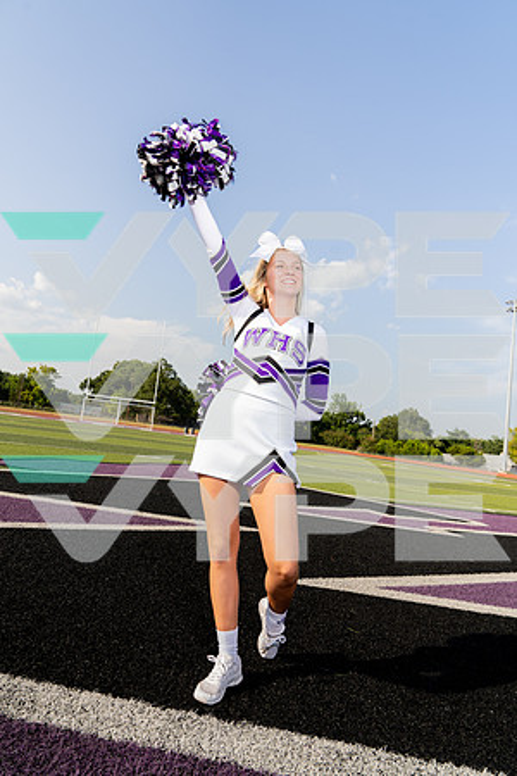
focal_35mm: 24
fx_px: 517
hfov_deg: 53.1
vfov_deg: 73.7
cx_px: 258
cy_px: 388
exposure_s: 1/250
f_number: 6.3
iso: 100
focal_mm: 24
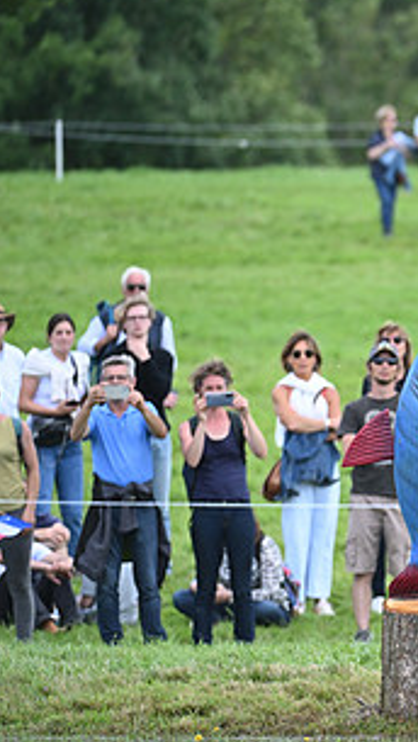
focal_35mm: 558
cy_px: 356
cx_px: 695
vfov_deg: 3.9
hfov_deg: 2.2
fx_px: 10974
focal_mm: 280
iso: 900
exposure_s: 1/1600
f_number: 5
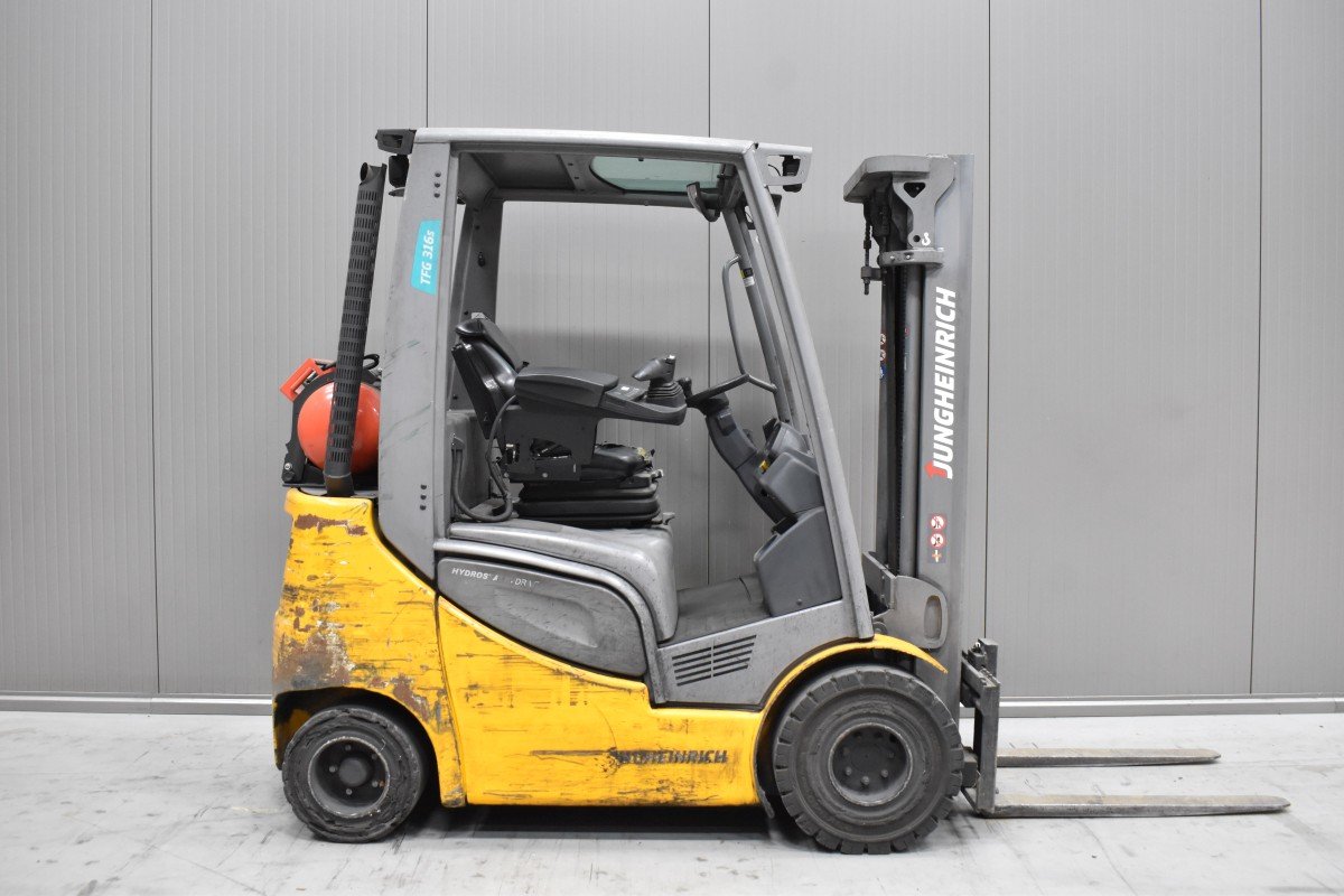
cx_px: 672
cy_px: 448
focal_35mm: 33
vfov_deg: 40.0
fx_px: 1232
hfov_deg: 57.2
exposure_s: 1/25
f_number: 5
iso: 1600
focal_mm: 22
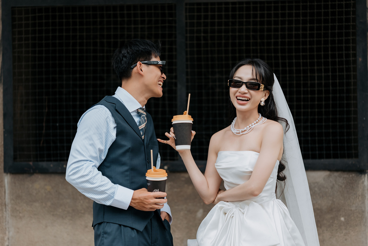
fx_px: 869
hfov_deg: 23.9
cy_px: 123
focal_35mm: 85
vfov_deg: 16.1
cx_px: 184
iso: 320
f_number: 1.8
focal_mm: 85
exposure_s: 1/800
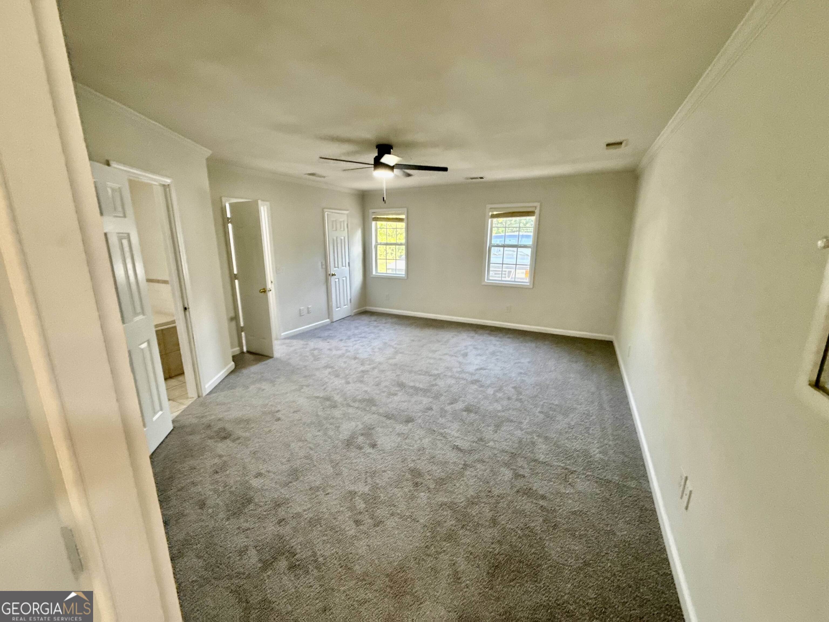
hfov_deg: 102.1
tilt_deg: -12.6
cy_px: 311
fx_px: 335
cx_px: 414
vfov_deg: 85.7
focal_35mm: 14
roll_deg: -0.1
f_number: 2.2
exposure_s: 1/120
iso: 500
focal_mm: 2.22
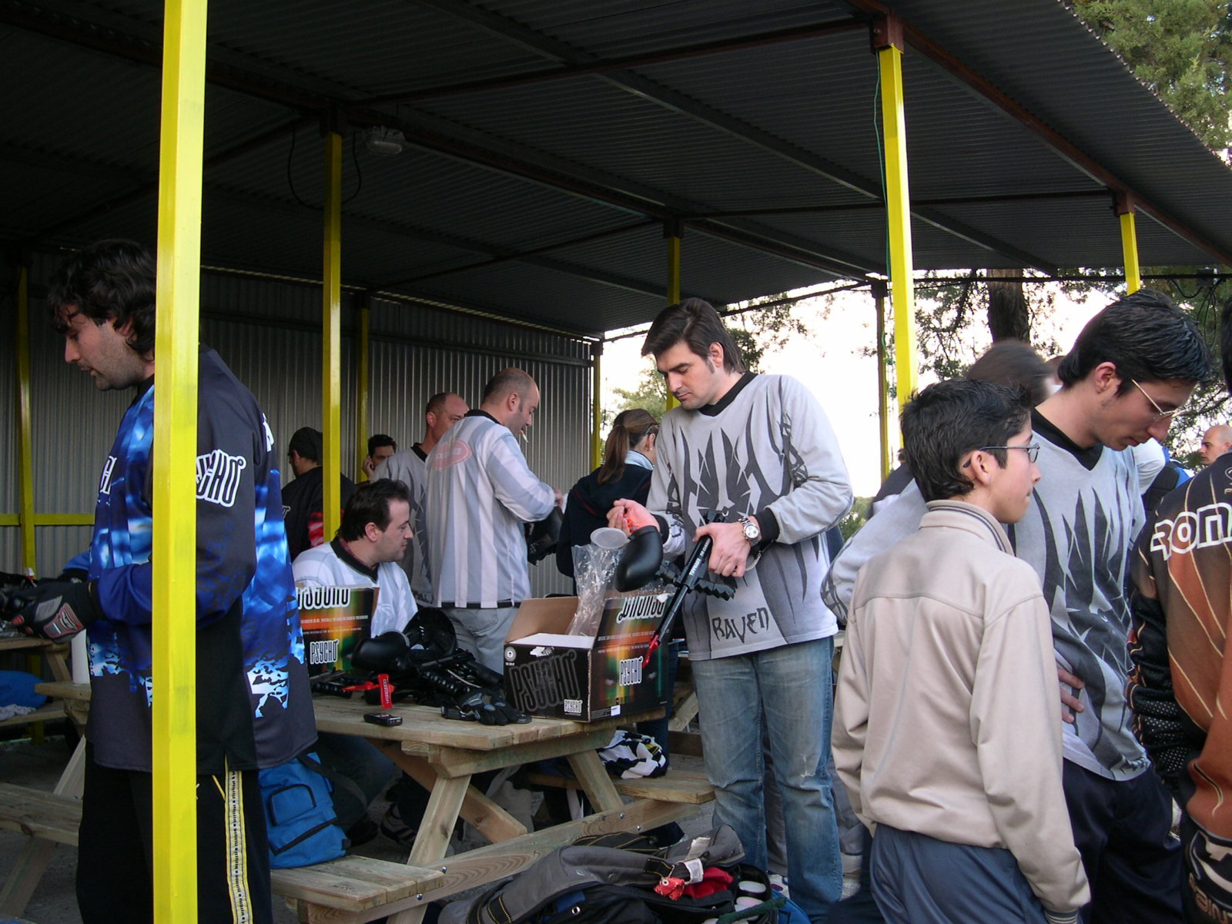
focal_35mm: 38
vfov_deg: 37.7
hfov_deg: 49.0
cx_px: 616
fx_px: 1352
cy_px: 462
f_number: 2.8
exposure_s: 1/63.8
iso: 100
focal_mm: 8
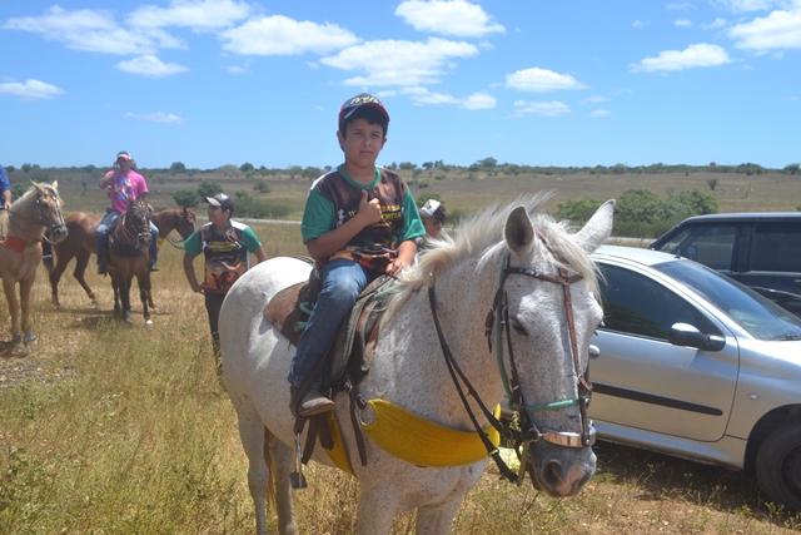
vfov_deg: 40.0
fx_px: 734
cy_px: 268
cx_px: 400
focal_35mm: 33
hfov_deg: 57.2
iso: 100
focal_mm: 22
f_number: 8
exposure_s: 1/250
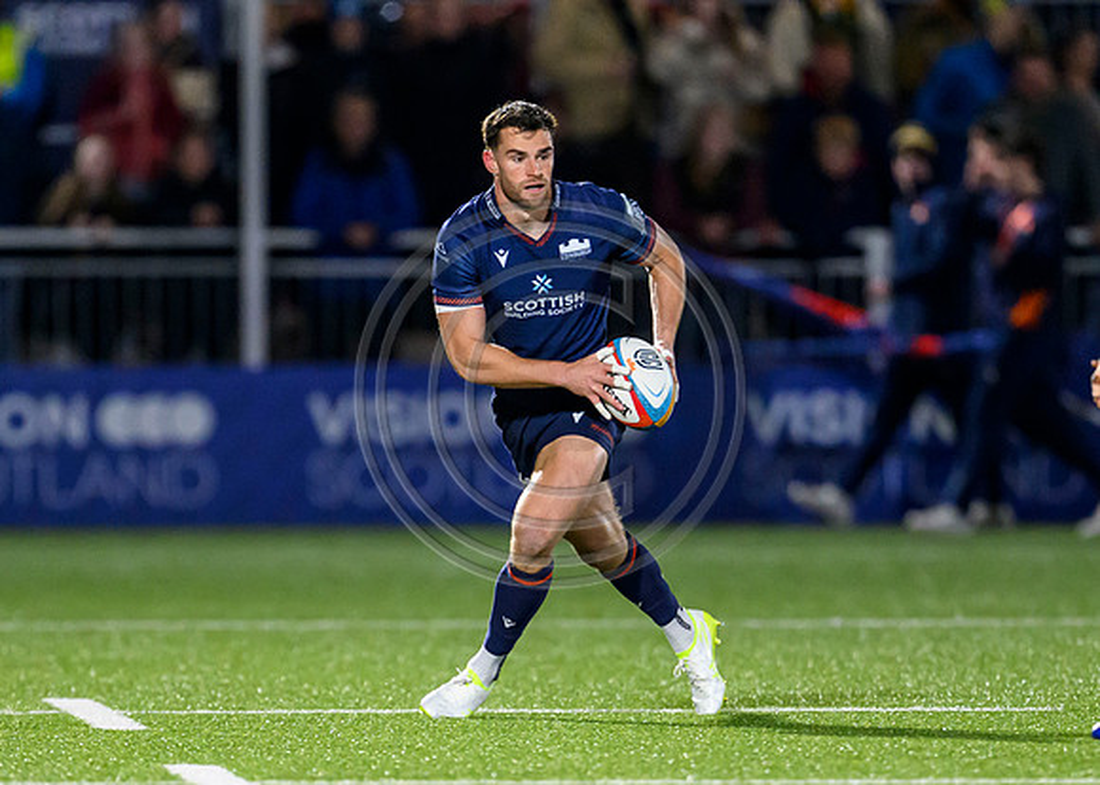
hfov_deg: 2.2
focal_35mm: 900
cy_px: 465
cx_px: 592
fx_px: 28114
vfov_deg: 1.6
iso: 5000
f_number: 2.8
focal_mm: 400
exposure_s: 1/1250
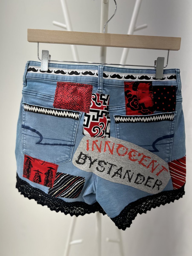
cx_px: 96
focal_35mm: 26
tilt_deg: -8.0
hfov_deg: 53.1
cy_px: 128
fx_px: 192
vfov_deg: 67.3
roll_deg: -1.5
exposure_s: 1/120
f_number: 1.5
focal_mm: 5.7
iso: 64
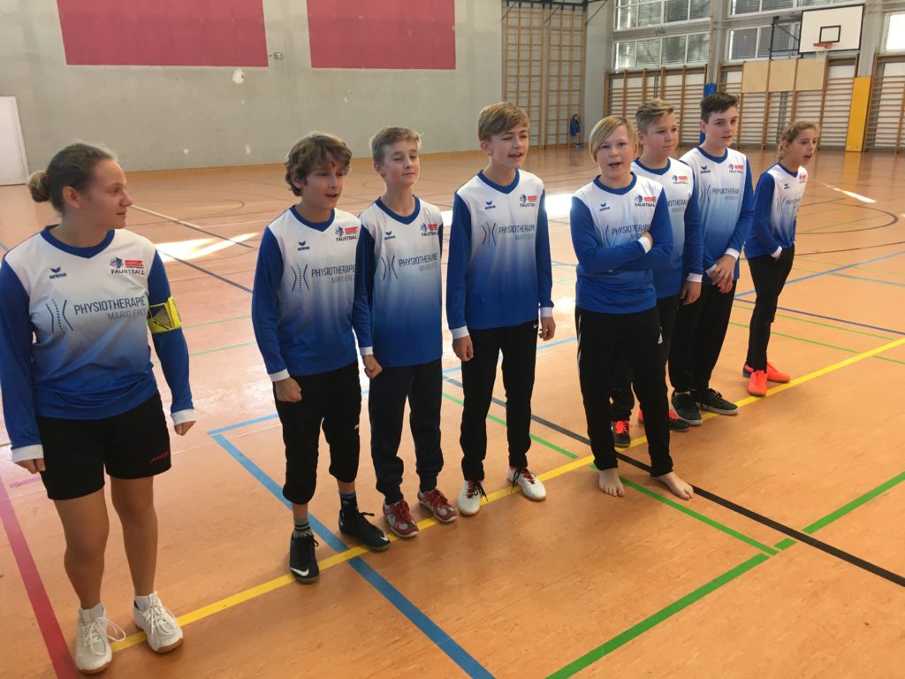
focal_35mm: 29
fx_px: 758
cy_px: 340
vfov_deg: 48.2
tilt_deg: -17.2
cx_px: 452
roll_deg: +0.0
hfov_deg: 61.7
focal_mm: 4.15
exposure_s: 1/33
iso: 50
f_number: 2.2
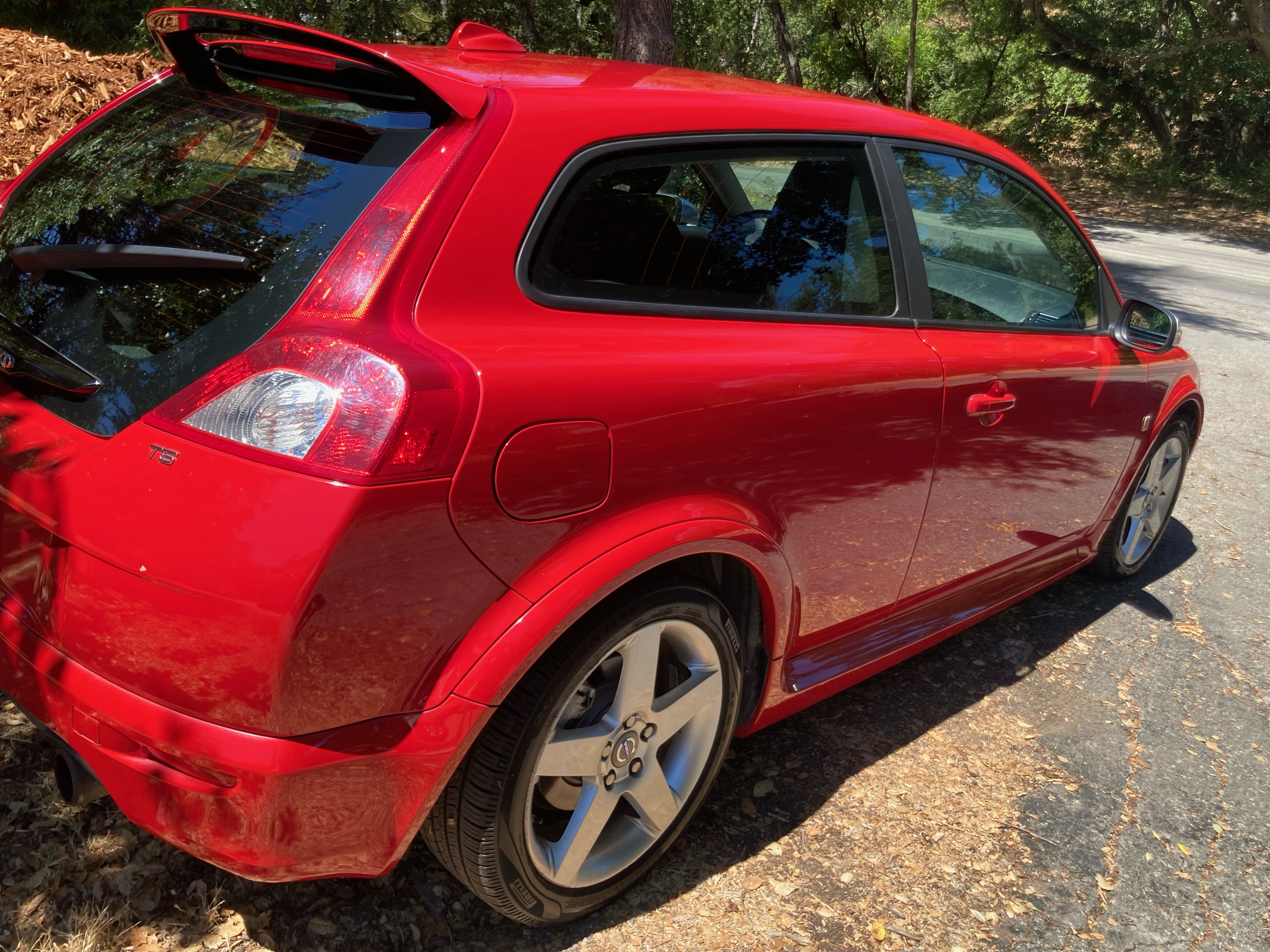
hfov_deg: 63.4
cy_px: 476
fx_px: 1027
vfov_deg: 49.7
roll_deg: -0.9
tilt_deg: -19.1
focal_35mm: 28
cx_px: 635
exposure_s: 1/527
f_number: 1.8
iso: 20
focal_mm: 3.99
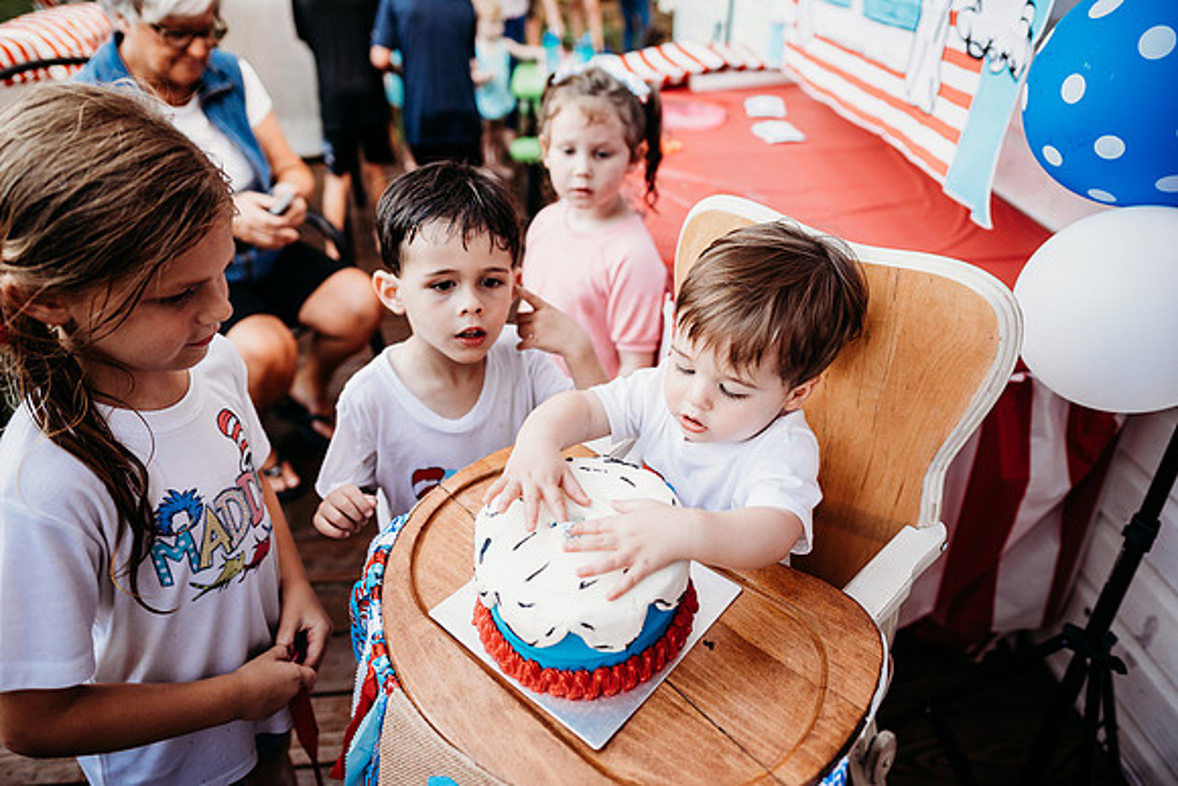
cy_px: 393
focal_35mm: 24
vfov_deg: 53.2
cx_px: 589
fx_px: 785
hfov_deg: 73.7
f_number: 2.5
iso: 400
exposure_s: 1/200
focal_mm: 24
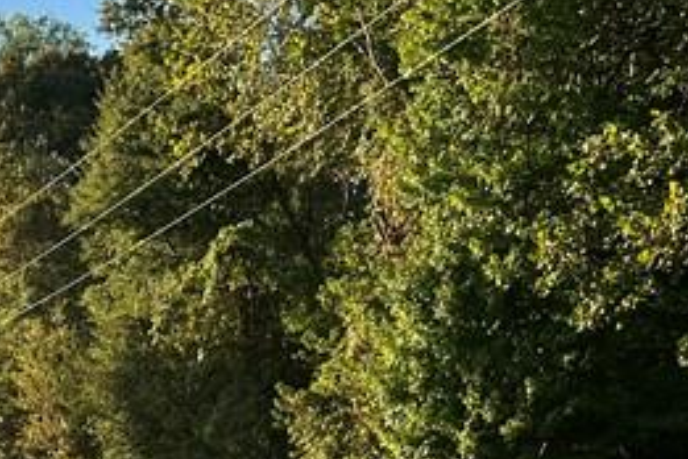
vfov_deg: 12.5
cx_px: -269
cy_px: 591
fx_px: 2026
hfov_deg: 17.7
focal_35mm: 106
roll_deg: +0.4
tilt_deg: -3.5
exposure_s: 1/1808
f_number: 1.5
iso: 50
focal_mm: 5.7
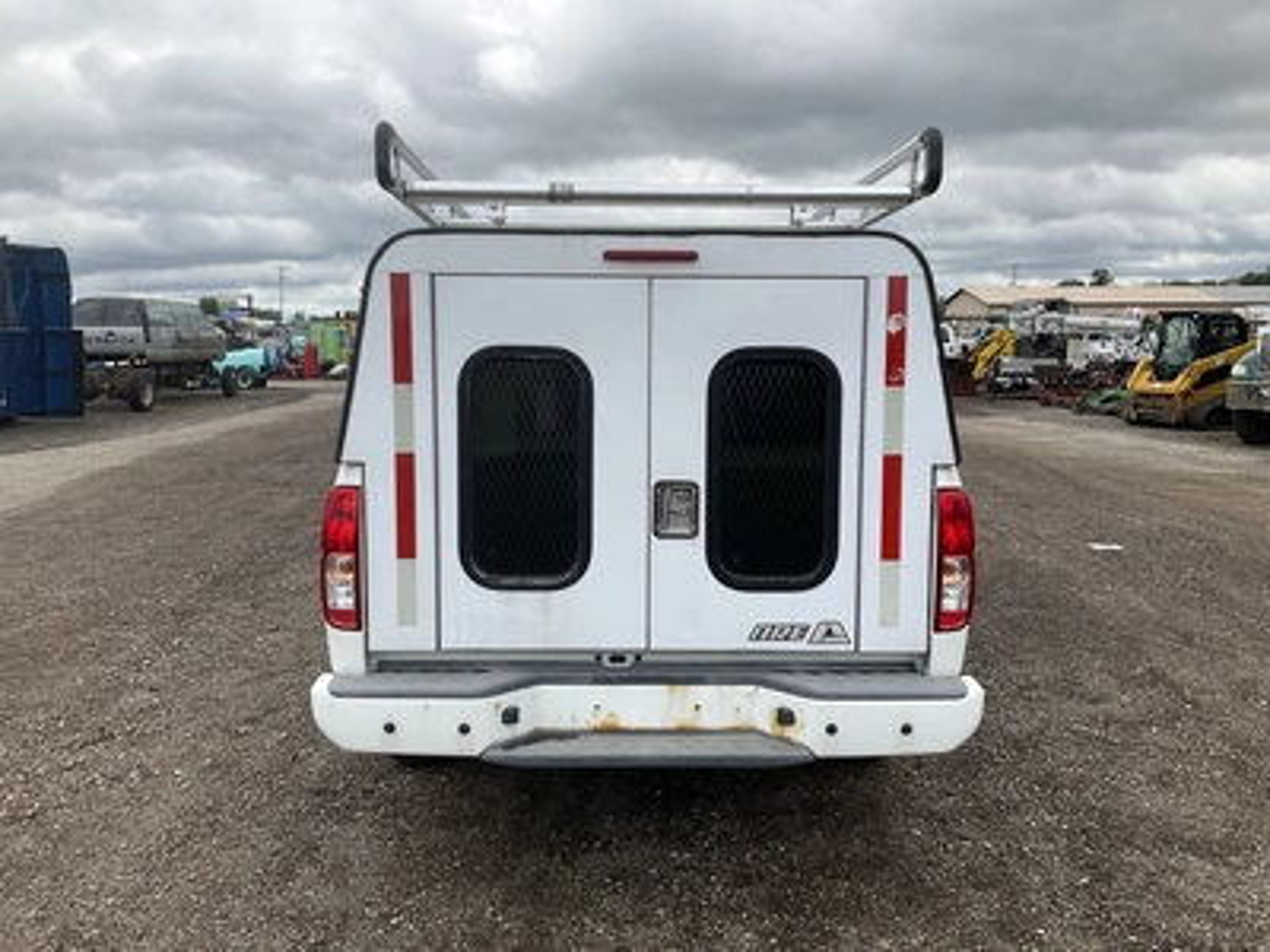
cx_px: 635
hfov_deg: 61.7
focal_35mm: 29
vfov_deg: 48.2
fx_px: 1064
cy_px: 476
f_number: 1.8
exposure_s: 1/1534
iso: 25
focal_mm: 3
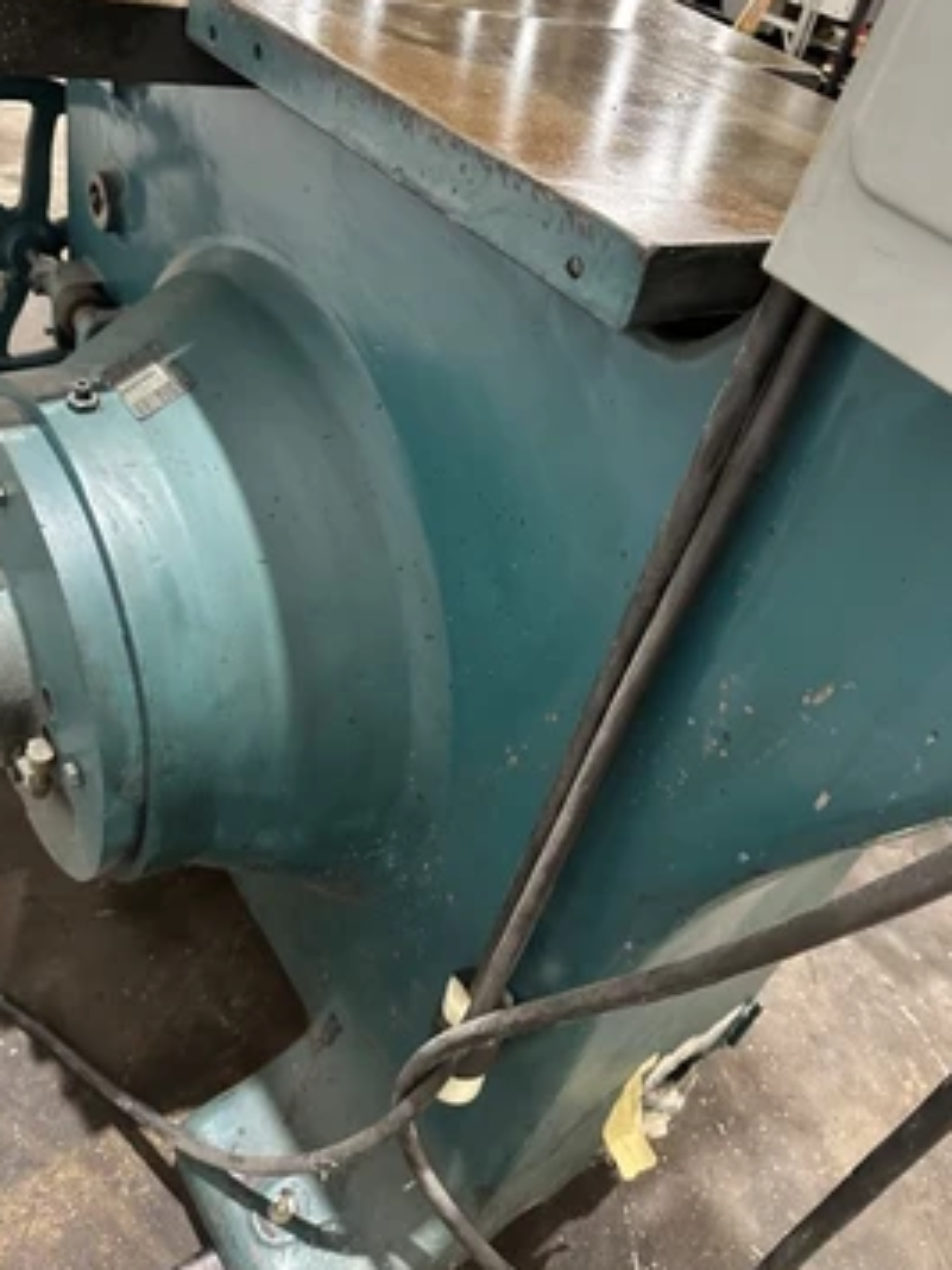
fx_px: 990
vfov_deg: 65.3
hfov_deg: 51.3
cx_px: 439
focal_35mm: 27
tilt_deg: -38.6
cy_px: 606
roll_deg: -15.3
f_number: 1.78
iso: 800
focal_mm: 6.86
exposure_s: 1/40
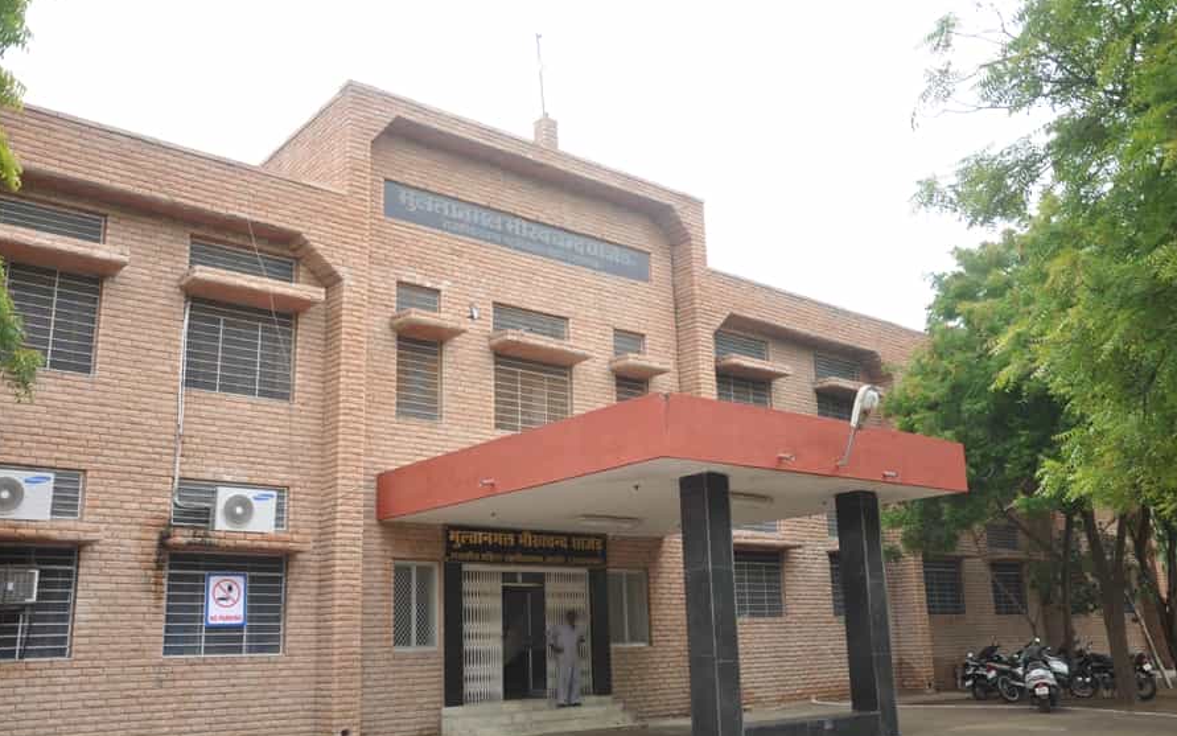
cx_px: 589
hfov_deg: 56.7
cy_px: 386
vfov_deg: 37.3
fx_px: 1091
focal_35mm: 34
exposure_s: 1/125
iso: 200
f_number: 4
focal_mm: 22
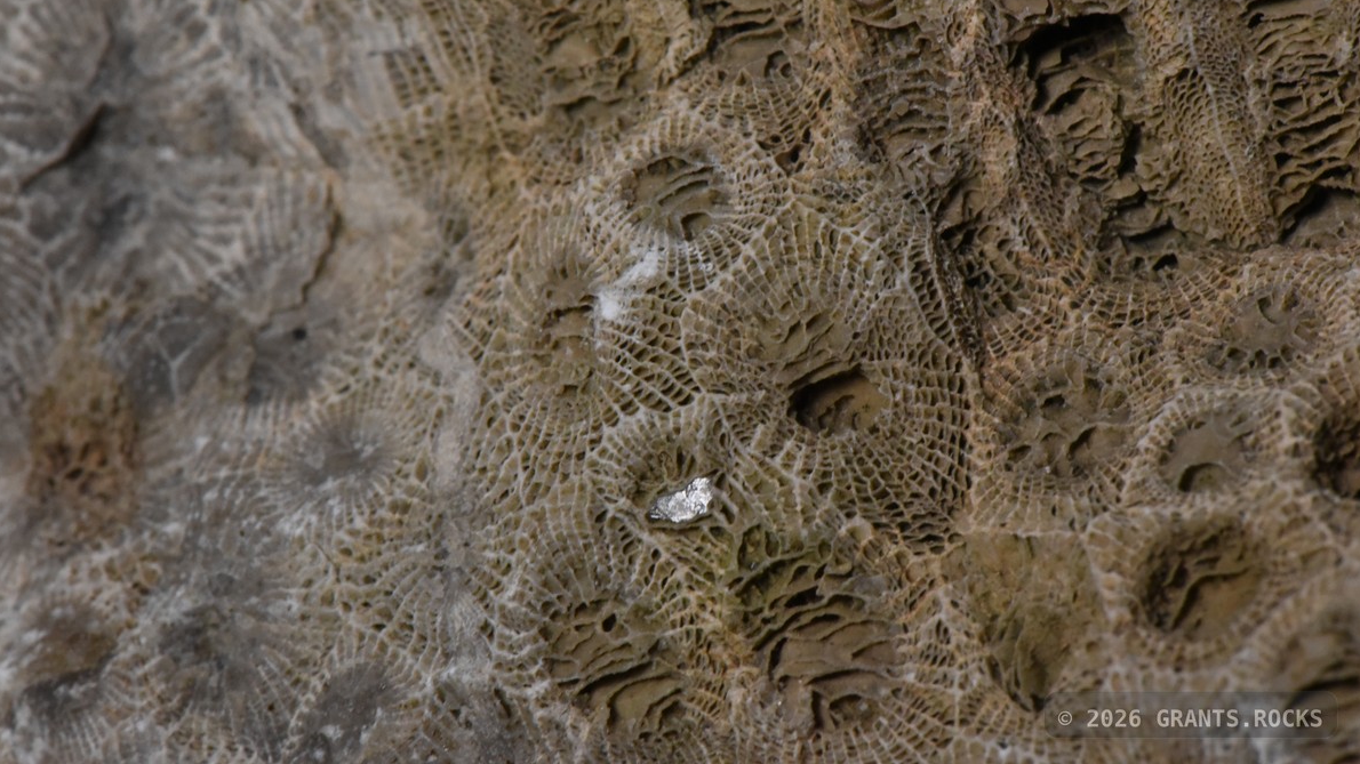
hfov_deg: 19.3
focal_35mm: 111
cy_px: 308
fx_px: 4002
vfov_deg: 10.9
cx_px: 679
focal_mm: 105
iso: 5000
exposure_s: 1/40
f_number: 20
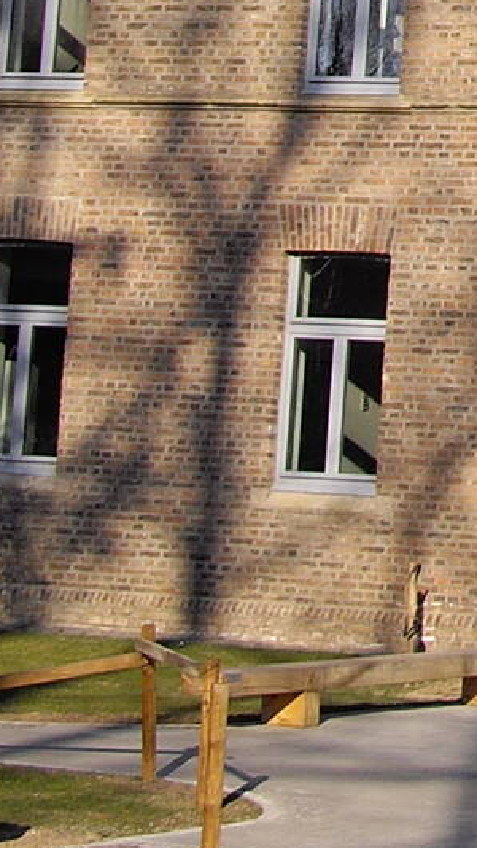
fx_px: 4450
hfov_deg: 5.7
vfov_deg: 10.4
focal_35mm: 198
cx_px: 1442
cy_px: -588
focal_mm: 7.9
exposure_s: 1/80
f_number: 8
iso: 50
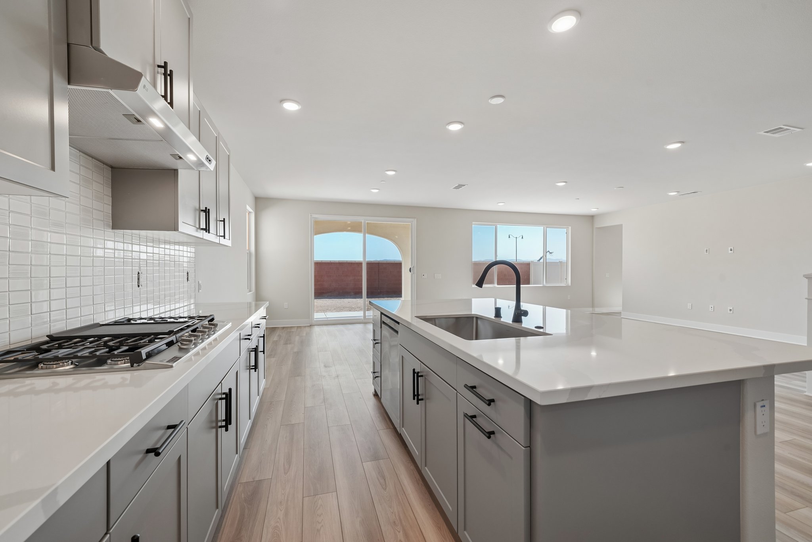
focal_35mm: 14
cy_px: 271
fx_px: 316
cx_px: 406
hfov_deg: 104.3
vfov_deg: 81.2
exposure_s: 1/30
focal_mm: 14
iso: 100
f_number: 8
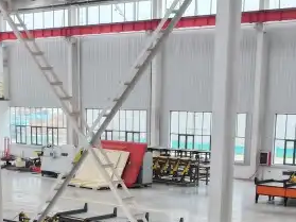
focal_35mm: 86
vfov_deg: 16.1
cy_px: 300
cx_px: 92
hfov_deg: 22.6
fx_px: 735
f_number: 2.8
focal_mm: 12.29
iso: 100
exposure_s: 1/50
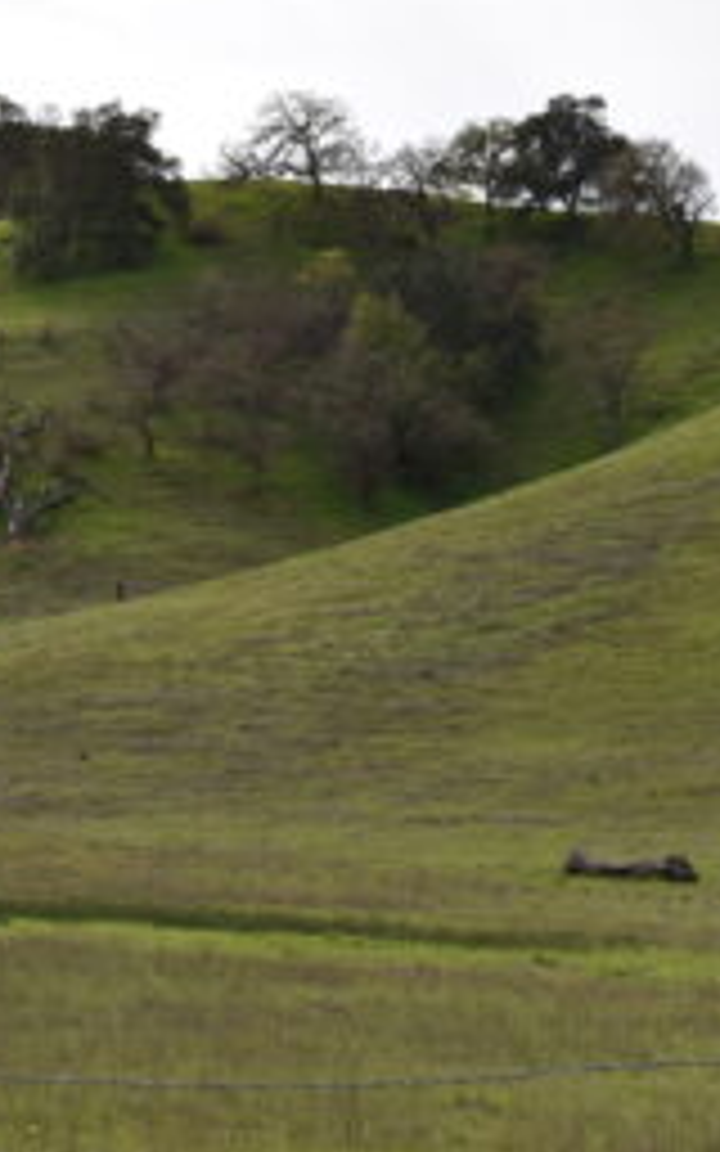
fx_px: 3202
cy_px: 538
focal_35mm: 102
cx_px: 104
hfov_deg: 12.7
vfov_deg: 20.4
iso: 100
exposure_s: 1/200
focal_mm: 40
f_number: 10
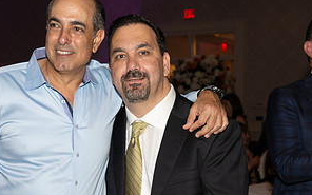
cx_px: 132
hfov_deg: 26.4
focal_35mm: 78
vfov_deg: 16.5
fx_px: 663
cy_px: 174
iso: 800
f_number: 5.6
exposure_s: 1/100
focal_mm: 39
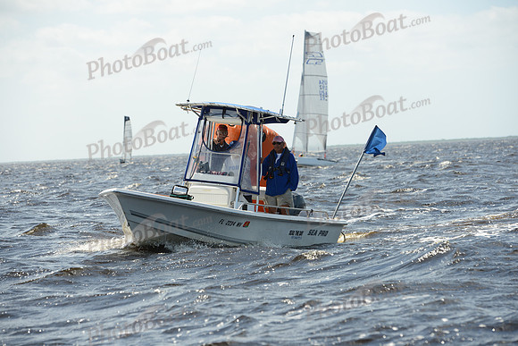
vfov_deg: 8.6
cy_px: 173
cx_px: 259
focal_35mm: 160
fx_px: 2303
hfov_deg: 12.8
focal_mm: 160
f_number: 7.1
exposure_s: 1/1000
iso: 250
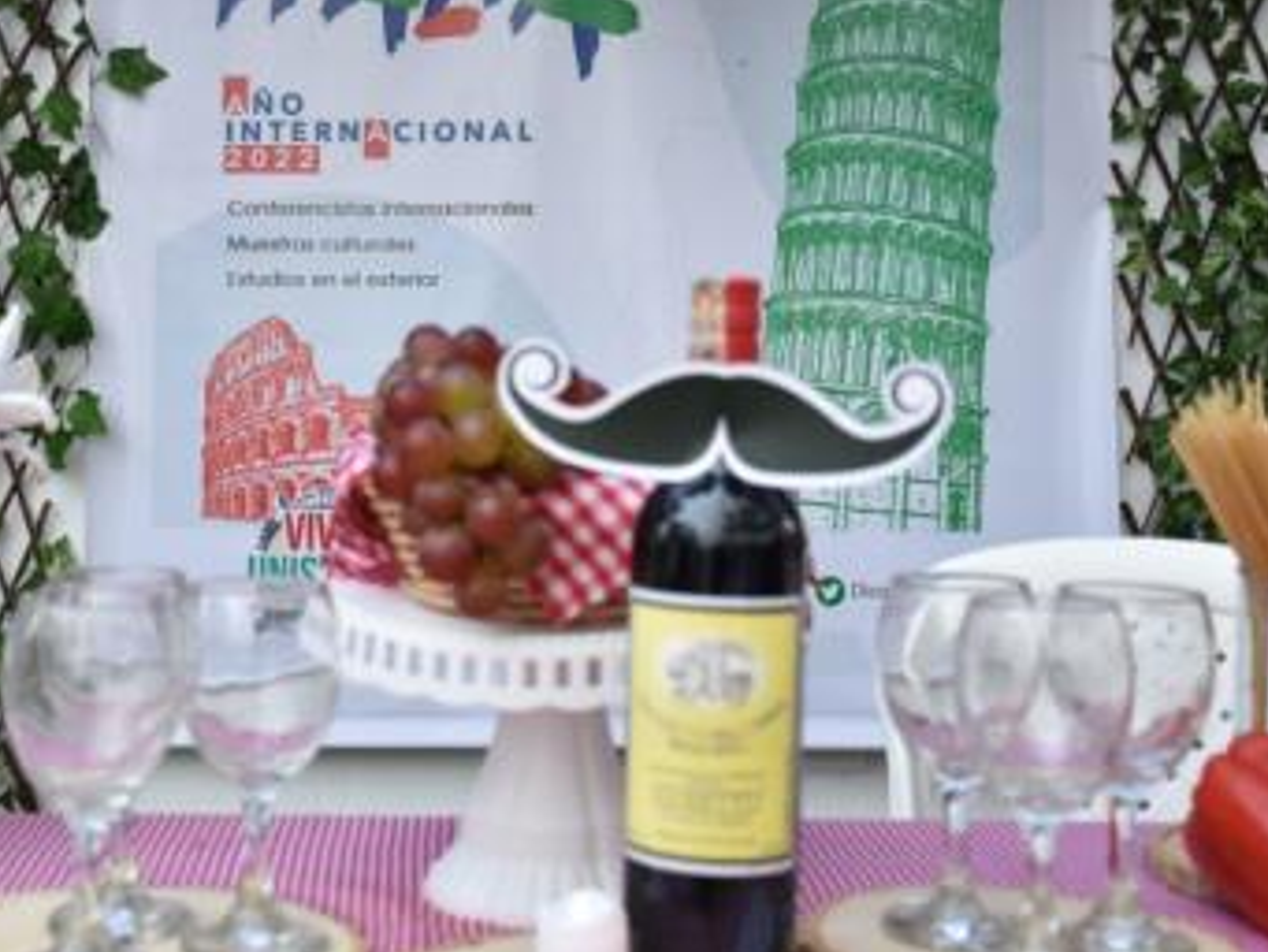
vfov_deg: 26.5
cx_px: 491
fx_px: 2015
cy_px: 344
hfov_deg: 34.8
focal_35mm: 55
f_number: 3.8
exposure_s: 1/640
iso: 250
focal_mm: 26
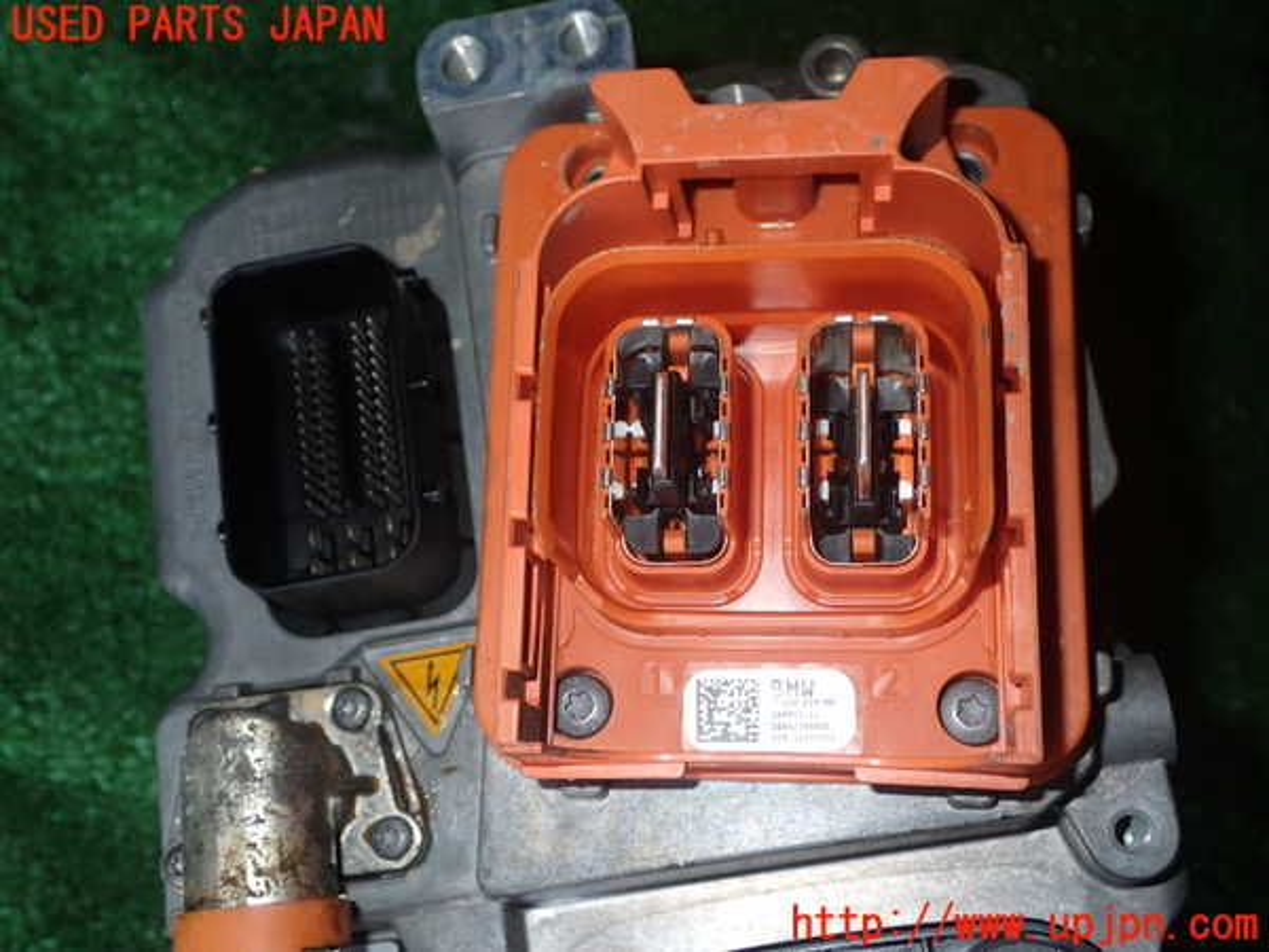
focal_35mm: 44
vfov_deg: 32.9
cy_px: 476
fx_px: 1613
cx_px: 634
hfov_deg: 42.9
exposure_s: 1/40
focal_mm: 7.84
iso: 200
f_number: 9
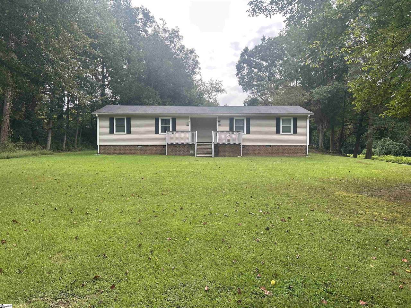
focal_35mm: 26
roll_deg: +0.0
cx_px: 206
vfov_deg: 53.1
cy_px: 154
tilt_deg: +0.8
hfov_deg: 67.3
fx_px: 309
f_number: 1.5
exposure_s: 1/909
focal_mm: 5.7
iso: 50
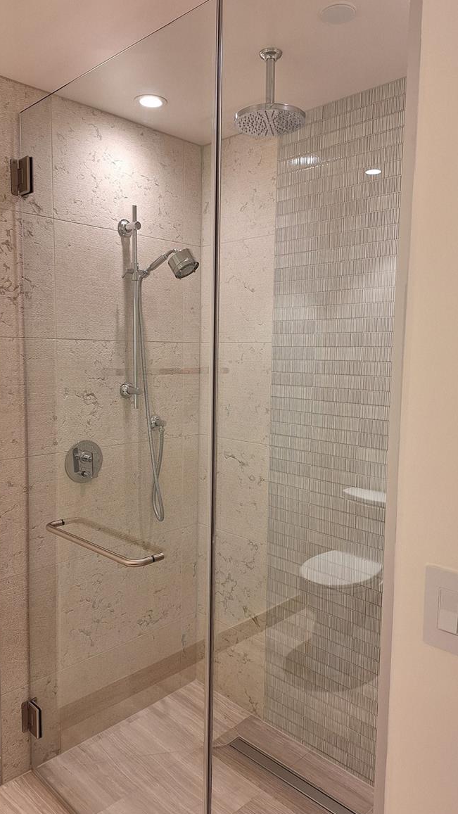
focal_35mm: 26
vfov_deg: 71.9
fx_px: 561
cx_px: 217
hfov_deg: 44.4
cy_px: 410
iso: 64
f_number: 1.8
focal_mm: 5.54
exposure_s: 1/60
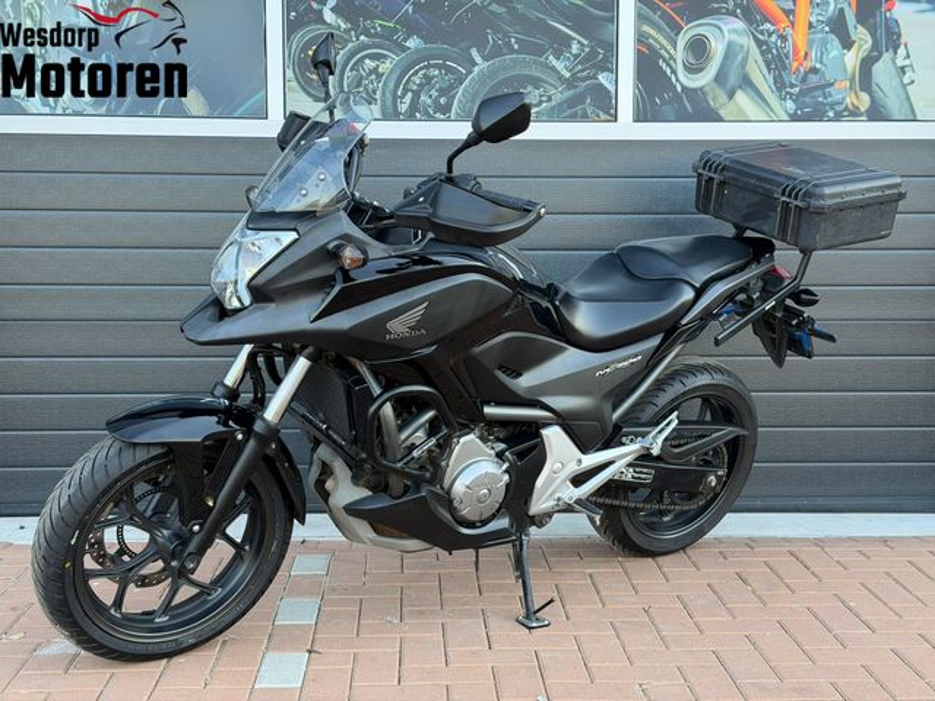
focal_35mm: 48
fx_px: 1297
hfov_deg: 39.7
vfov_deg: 30.3
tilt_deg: -4.1
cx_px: 468
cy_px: 350
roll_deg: -0.1
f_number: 1.78
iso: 64
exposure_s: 1/220
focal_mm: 6.76
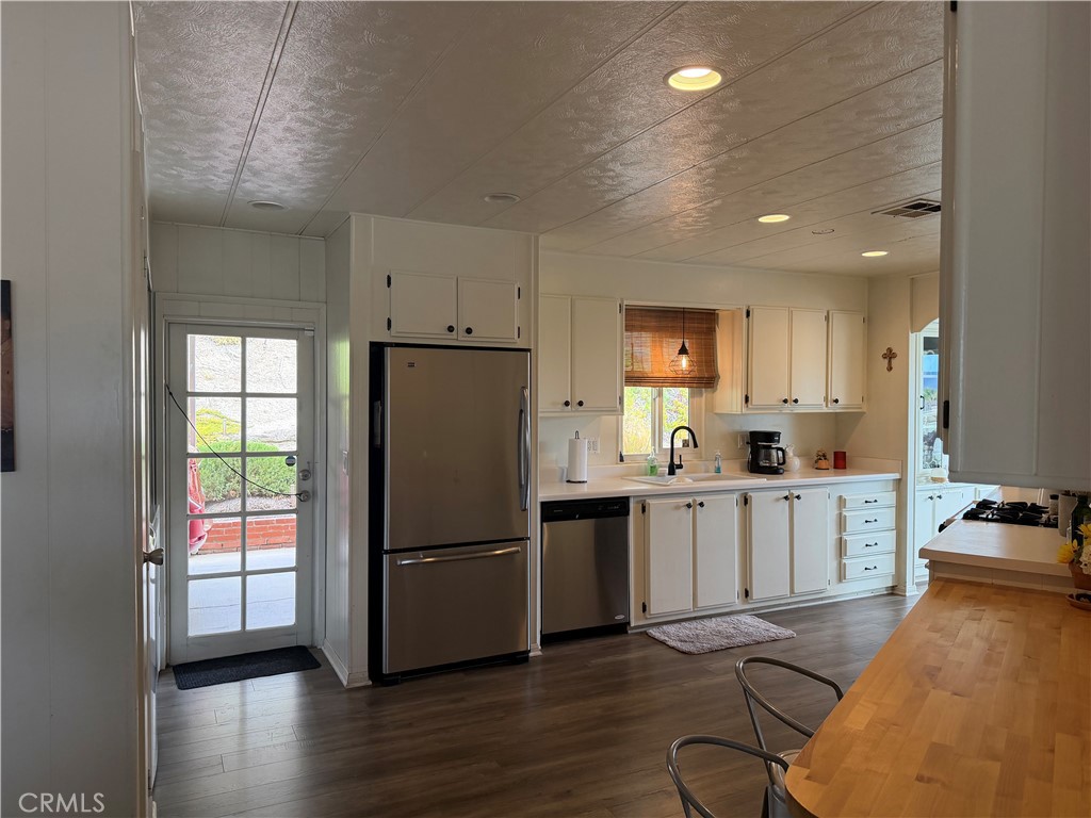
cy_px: 409
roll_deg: -0.2
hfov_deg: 71.6
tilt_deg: -1.5
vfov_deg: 56.8
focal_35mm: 24
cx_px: 546
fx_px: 756
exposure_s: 1/182
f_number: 1.78
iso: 200
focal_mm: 6.76
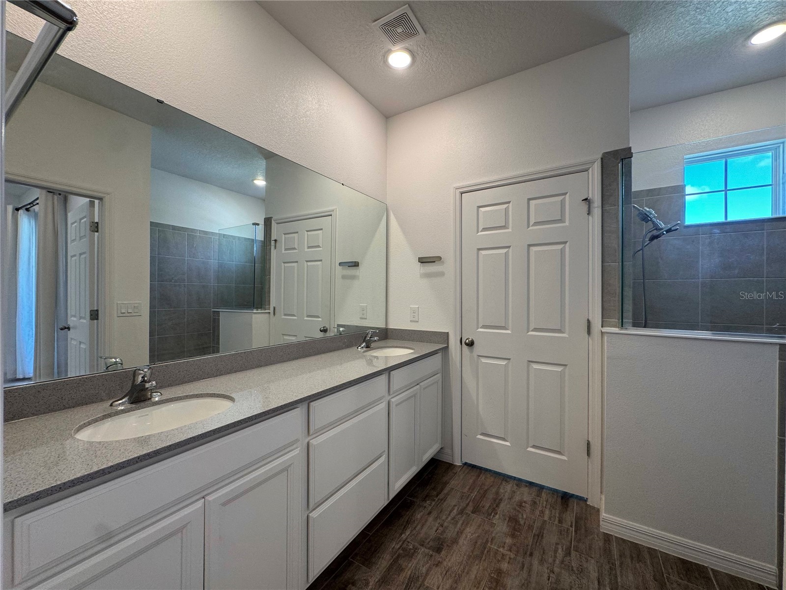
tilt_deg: -0.2
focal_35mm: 14
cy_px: 295
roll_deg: +0.1
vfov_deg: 85.7
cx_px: 393
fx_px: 318
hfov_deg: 102.1
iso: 125
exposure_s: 1/120
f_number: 2.2
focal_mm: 2.22
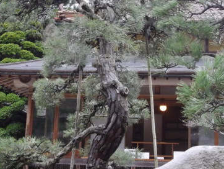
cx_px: 131
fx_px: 363
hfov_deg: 34.3
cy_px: 89
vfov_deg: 26.1
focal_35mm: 56
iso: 544
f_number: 4.3
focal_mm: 8.2
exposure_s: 1/60
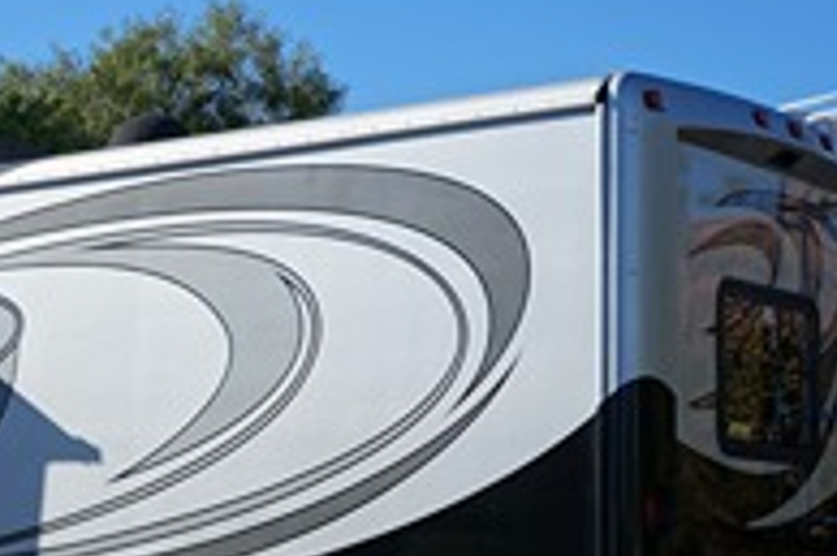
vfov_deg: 14.1
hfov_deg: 20.6
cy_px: 444
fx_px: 2231
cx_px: 22
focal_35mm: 96
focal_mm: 31
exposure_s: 1/500
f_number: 8
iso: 200
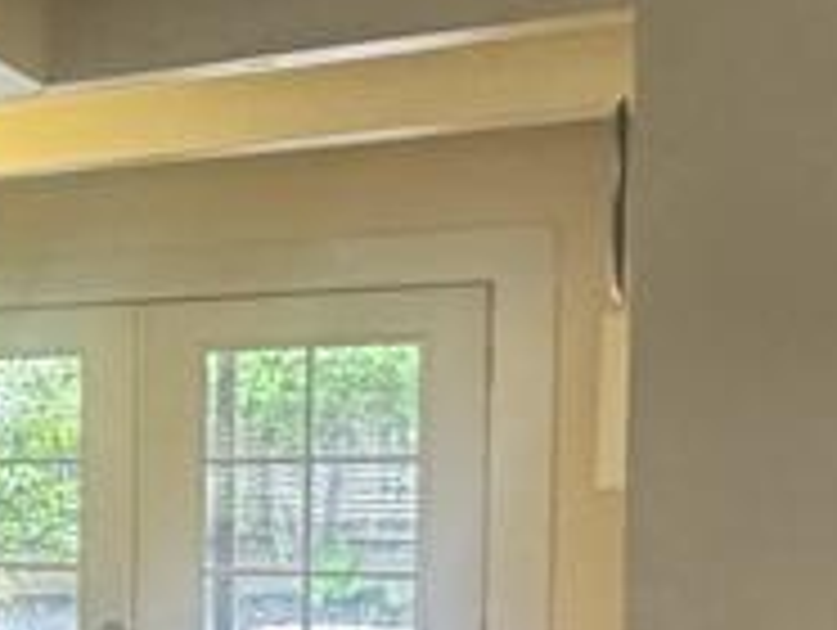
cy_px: 562
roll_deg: +0.9
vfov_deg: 18.9
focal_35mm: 77
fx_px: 1864
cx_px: -644
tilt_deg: -3.7
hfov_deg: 19.4
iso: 400
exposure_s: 1/60
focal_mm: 2.22
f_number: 2.2
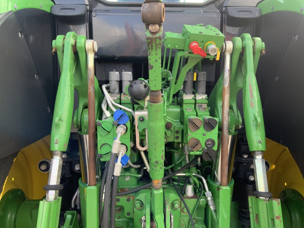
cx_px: 152
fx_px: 255
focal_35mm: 29
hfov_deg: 61.7
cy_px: 114
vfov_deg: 48.2
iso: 25
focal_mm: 3
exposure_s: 1/122
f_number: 1.8
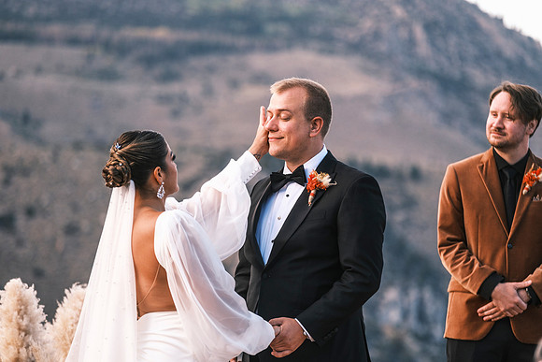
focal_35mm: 186
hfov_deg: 11.1
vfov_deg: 7.4
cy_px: 181
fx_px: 2801
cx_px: 271
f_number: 2.8
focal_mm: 124.3
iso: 400
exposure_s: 1/1250
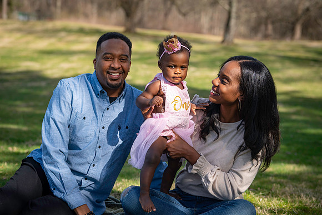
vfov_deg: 17.5
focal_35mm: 78
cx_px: 161
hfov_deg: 26.0
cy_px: 108
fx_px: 697
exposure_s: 1/2000
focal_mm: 78
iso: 250
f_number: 4
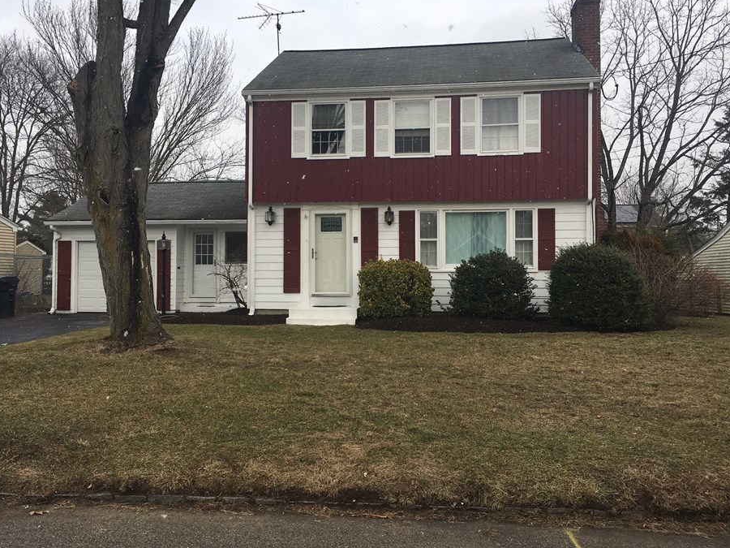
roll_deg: -0.4
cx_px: 356
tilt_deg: +2.6
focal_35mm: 33
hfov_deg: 55.3
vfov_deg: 42.9
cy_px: 263
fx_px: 696
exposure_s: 1/625
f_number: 2.2
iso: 25
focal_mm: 4.15
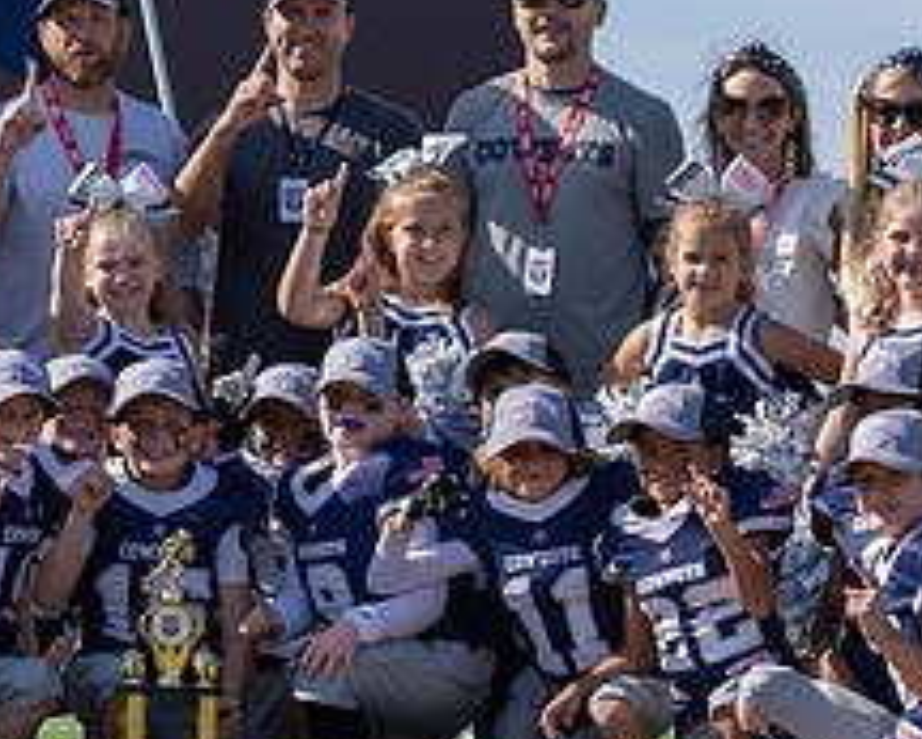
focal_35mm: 242
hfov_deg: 8.0
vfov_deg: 6.4
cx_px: 263
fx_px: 6607
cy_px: 309
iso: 100
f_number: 3.5
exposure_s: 1/1600
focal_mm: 70
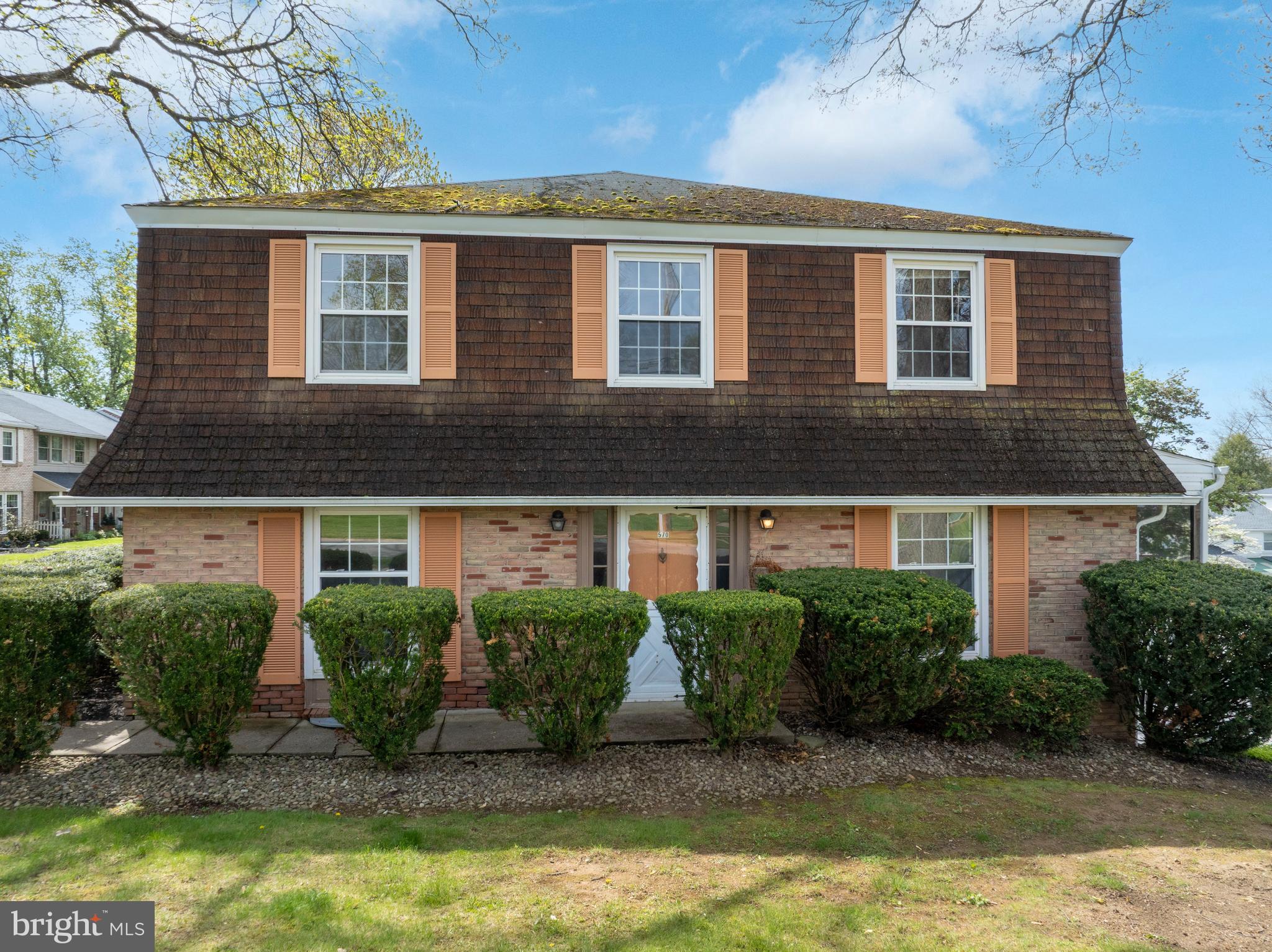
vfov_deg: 56.8
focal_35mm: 24
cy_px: 476
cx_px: 636
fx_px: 881
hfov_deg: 71.6
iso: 100
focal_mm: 12.29
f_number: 7.1
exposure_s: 1/200
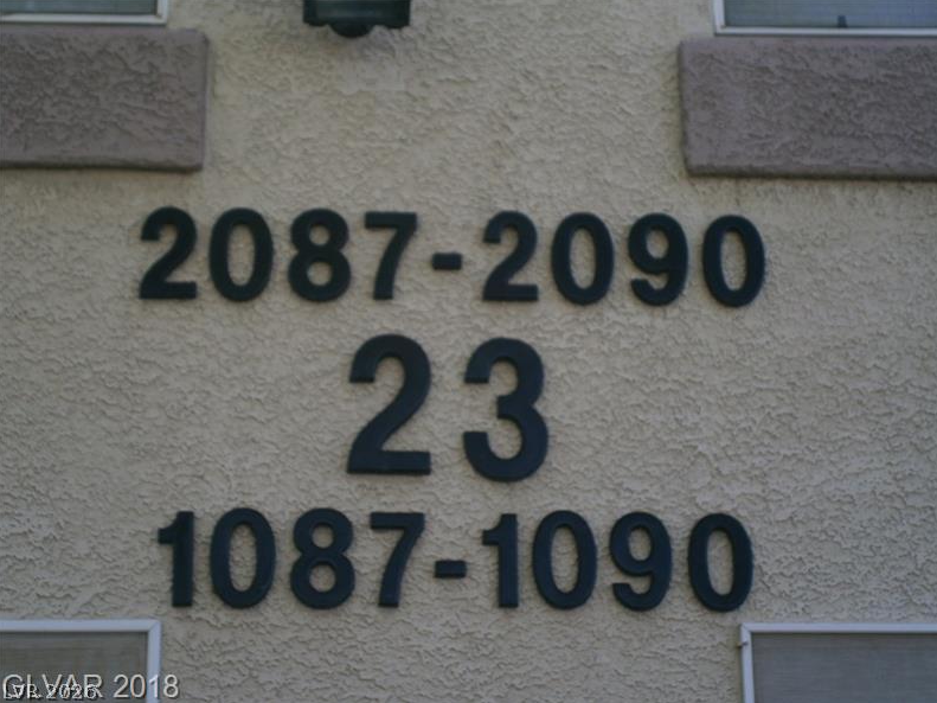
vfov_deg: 16.8
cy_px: 352
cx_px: 470
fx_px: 2382
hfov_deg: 22.3
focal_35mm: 88
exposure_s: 1/250
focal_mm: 15.4
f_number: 4.9
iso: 100
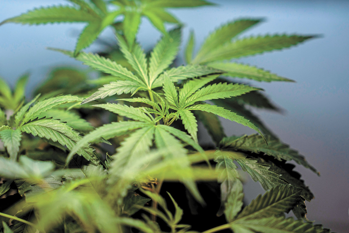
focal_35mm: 70
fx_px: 678
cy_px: 116
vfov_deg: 19.4
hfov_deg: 28.8
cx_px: 174
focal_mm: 70
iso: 250
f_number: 2.8
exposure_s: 1/640
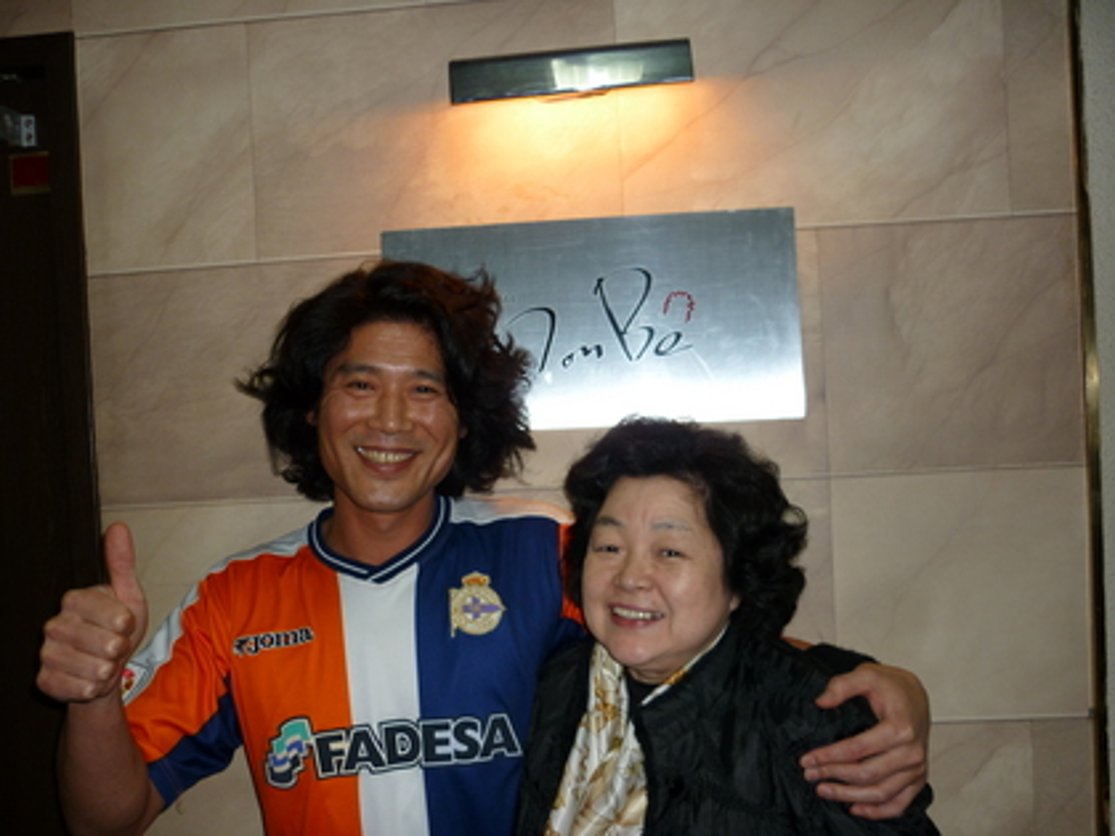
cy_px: 418
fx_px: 1063
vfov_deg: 42.9
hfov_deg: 55.4
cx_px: 558
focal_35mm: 33
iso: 100
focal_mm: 5.5
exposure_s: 1/30
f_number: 2.8
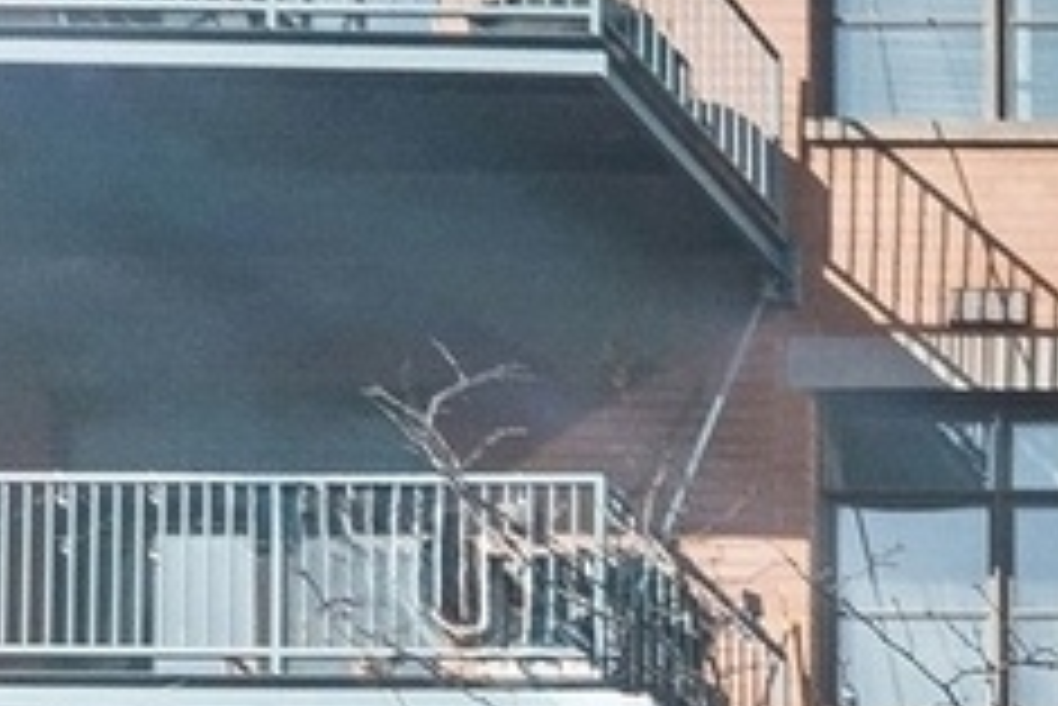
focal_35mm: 110
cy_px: 1286
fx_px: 3235
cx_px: 3302
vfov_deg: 11.5
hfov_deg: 10.8
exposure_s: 1/1000
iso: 320
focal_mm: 16
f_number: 8
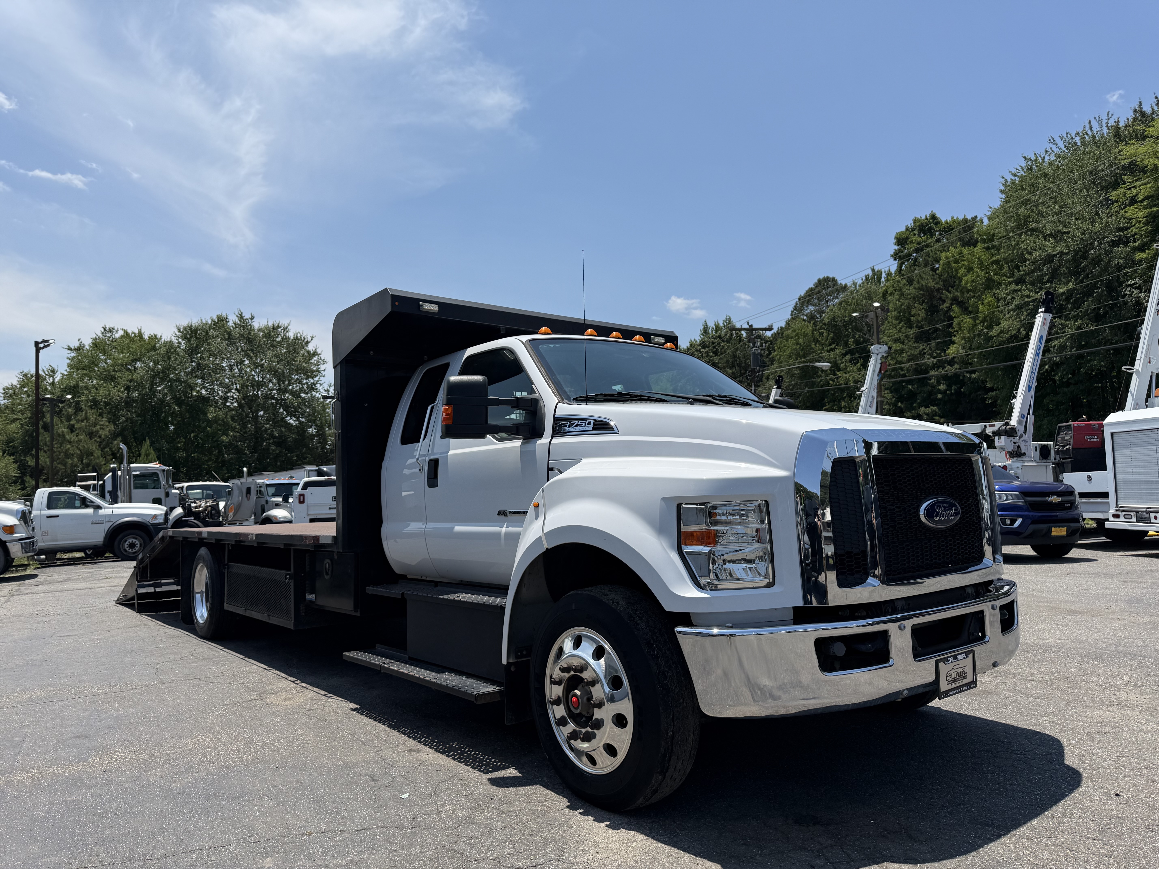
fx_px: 804
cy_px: 434
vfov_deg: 56.8
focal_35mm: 24
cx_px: 580
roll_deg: +1.4
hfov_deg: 71.6
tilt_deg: +3.8
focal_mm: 6.76
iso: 80
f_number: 1.78
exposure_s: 1/6711
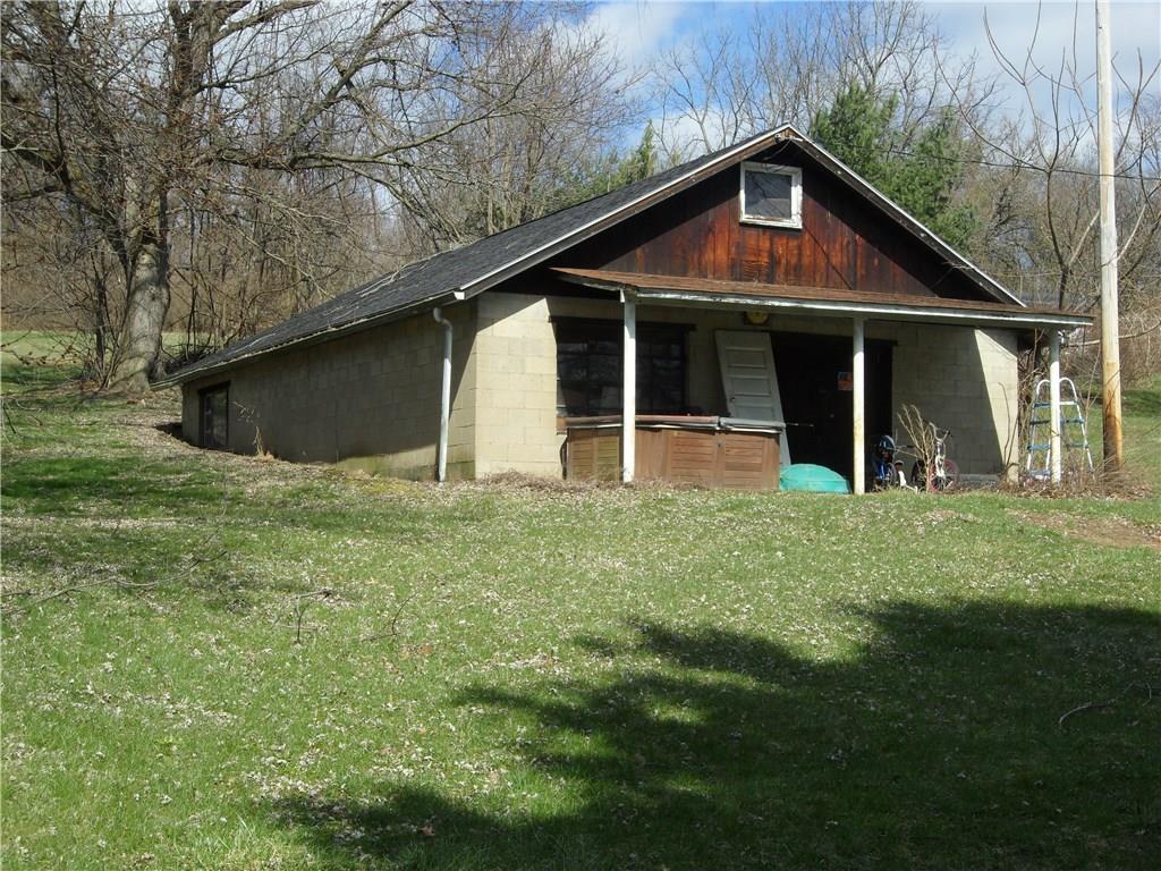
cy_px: 436
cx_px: 580
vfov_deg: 25.2
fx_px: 1945
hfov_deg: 33.2
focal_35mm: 58
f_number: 5.5
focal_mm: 10.4
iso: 80
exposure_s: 1/350
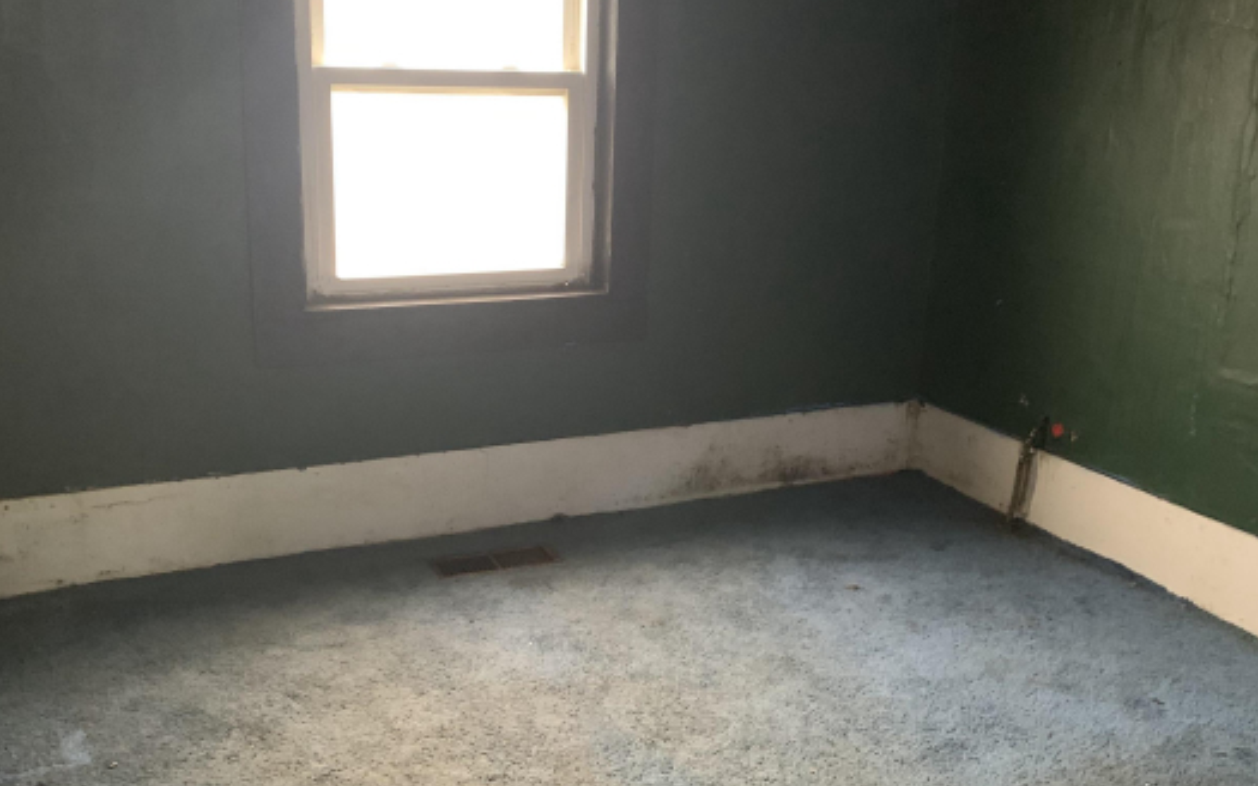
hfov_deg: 55.3
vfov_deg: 36.2
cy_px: 359
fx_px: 1200
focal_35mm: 35
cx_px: 603
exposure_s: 1/30
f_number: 1.8
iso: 800
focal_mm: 4.25
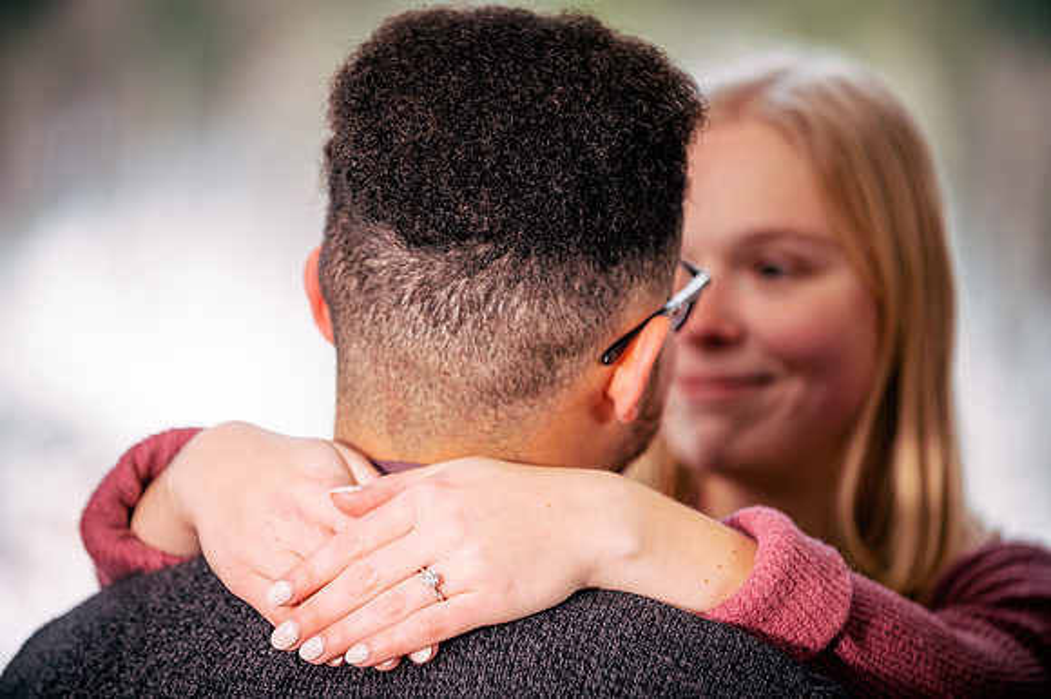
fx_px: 3647
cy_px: 350
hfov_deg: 16.4
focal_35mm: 125
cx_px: 526
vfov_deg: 11.0
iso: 250
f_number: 2.8
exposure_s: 1/640
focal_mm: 125
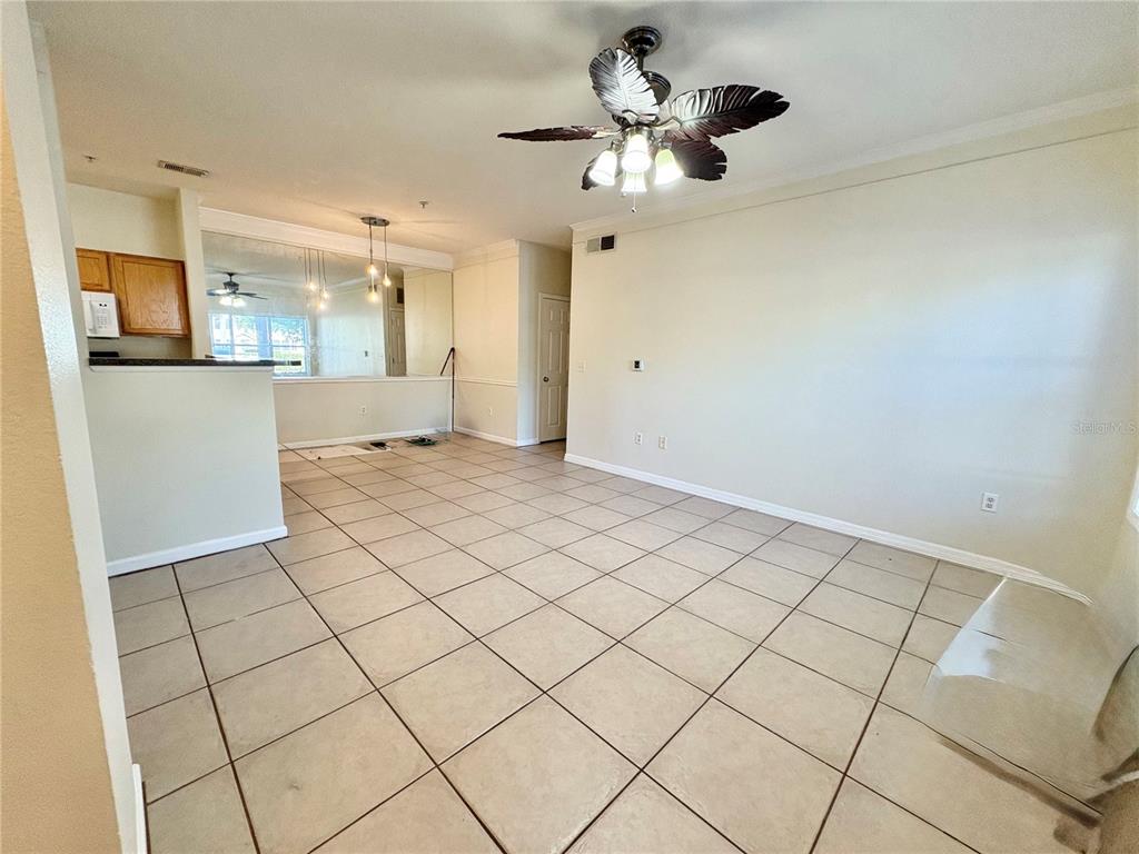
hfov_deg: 102.1
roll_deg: -1.0
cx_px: 570
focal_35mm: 14
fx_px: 461
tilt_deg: -8.9
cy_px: 427
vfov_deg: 85.7
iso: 250
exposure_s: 1/120
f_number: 2.2
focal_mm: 2.22
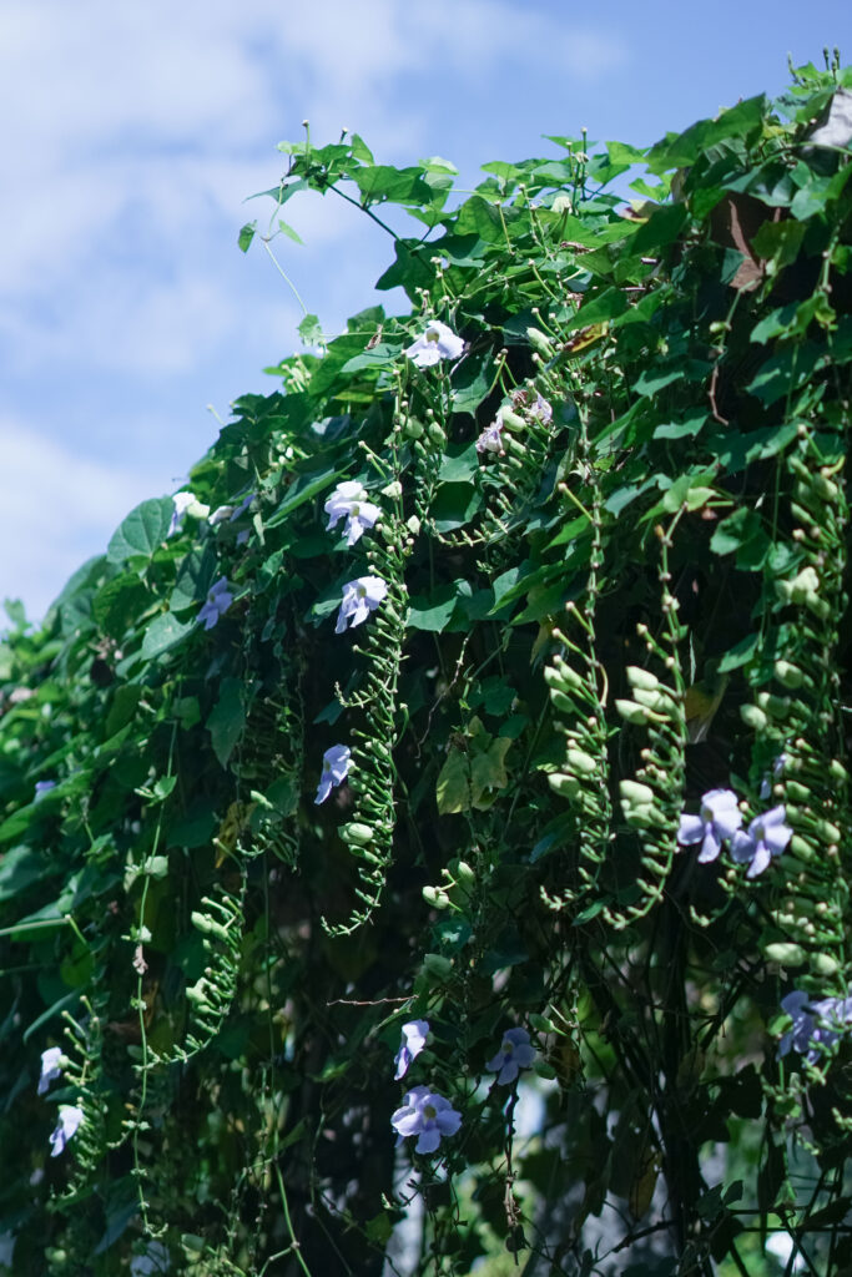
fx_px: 2910
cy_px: 638
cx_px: 426
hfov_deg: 16.7
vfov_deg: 24.8
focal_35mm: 82
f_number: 1.8
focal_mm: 55
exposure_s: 1/6400
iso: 250
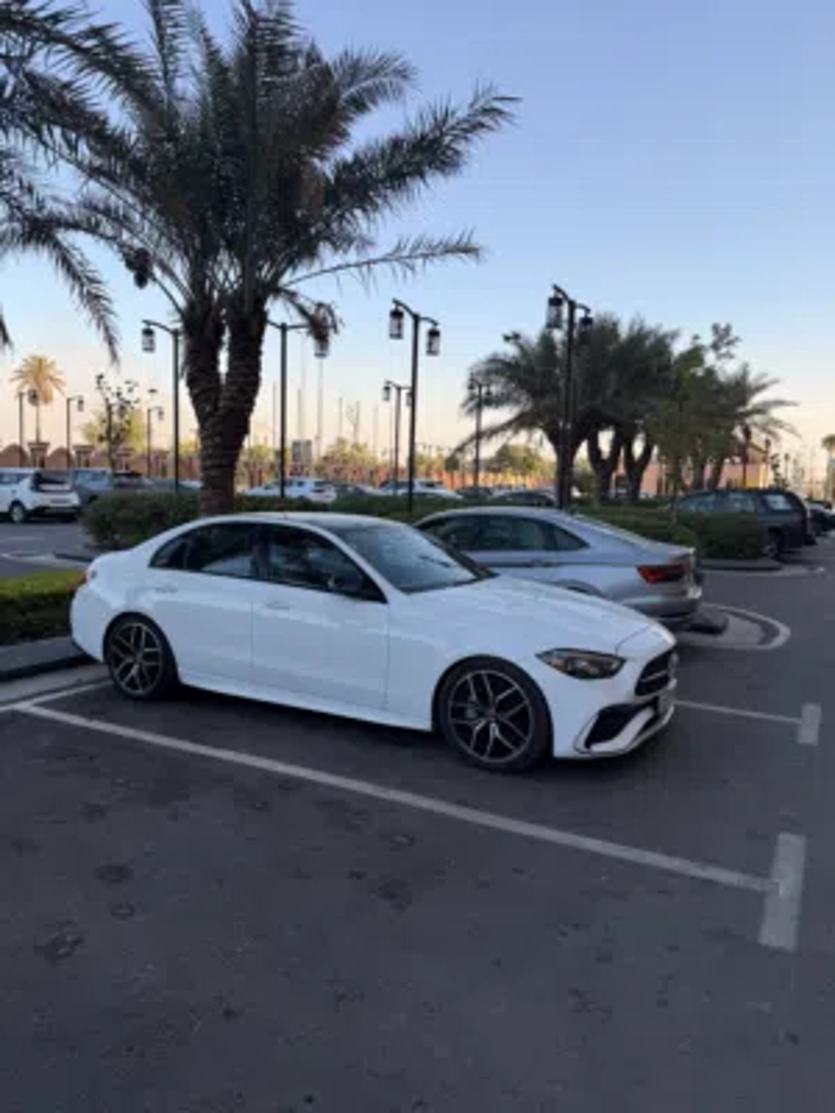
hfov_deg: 56.8
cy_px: 556
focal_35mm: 24
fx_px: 772
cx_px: 418
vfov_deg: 71.6
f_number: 1.78
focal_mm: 6.76
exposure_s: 1/1091
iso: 80
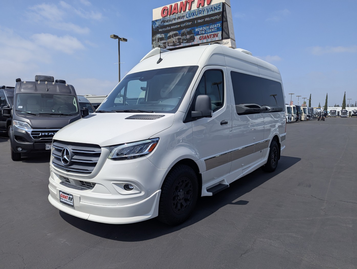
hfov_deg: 71.5
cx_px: 178
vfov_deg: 56.9
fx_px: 248
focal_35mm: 24
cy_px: 134
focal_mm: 6.81
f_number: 1.85
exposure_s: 1/3774
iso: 50
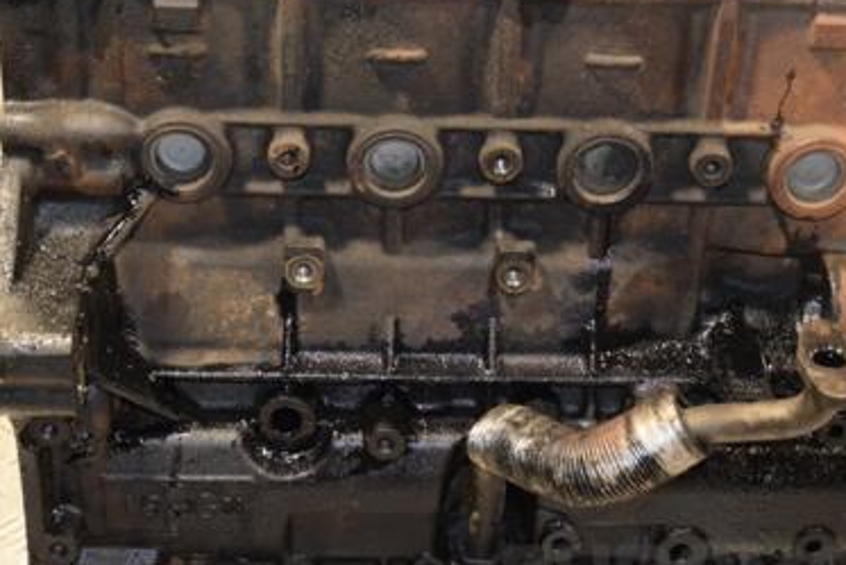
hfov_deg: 24.7
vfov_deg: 16.7
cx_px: 460
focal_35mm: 82
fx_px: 1928
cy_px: 277
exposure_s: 1/100
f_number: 5
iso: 800
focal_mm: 34
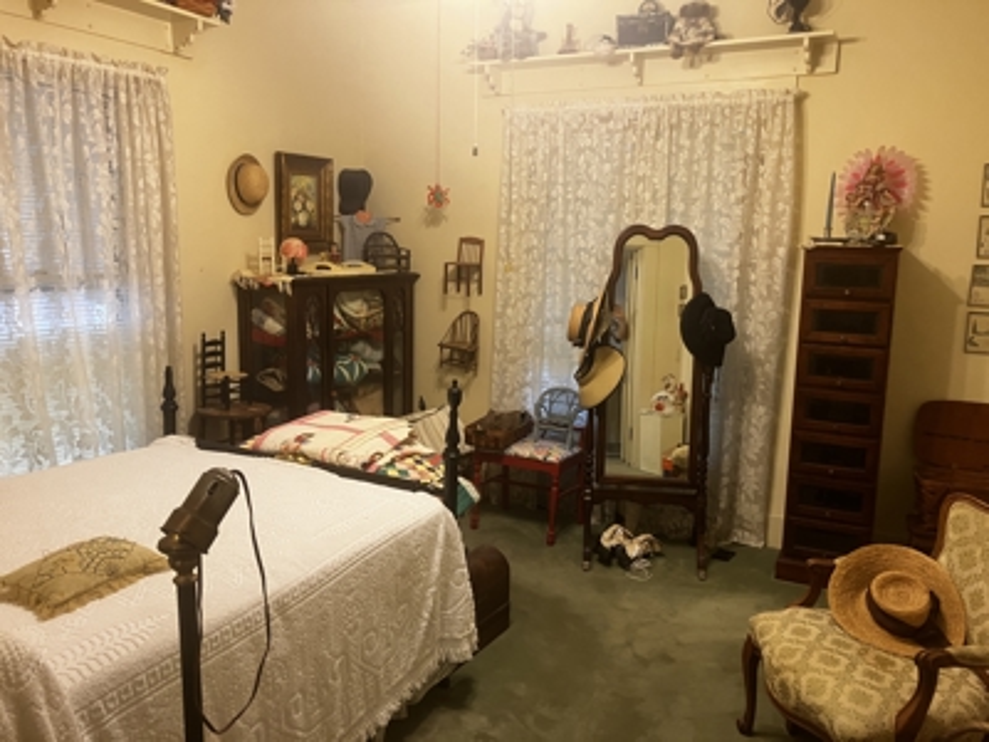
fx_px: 800
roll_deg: -1.3
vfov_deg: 49.7
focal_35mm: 28
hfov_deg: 63.4
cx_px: 494
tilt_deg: -8.8
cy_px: 371
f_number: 1.8
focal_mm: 3.99
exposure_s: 1/60
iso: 200
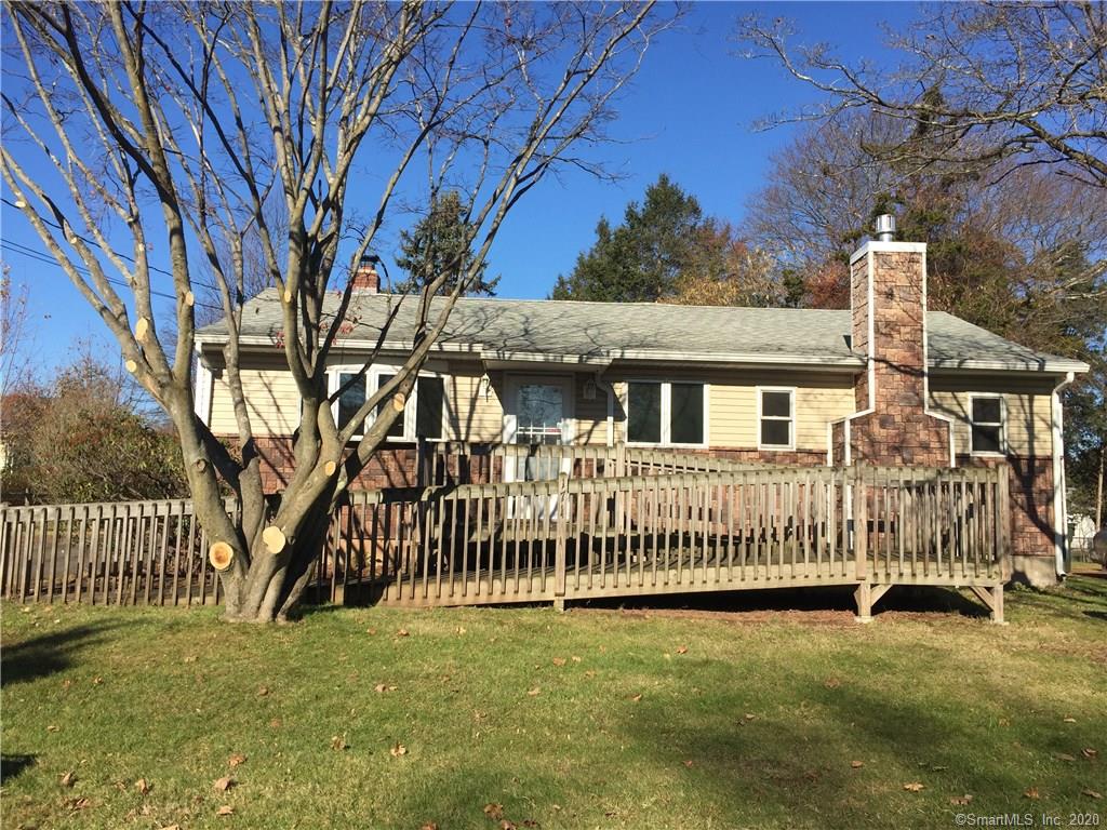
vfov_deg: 48.2
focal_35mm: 29
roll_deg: -2.6
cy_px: 415
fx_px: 927
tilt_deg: +4.9
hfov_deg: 61.7
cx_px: 554
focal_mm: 4.15
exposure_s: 1/1799
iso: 32
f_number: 2.2
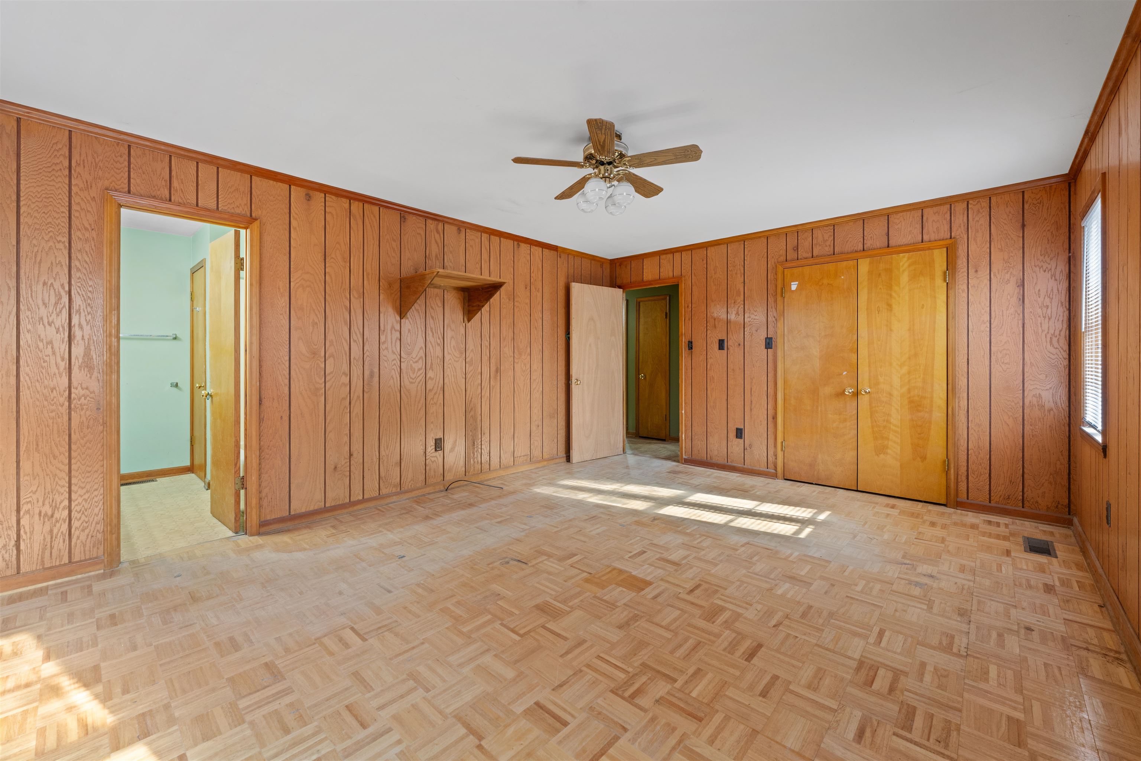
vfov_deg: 81.2
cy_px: 380
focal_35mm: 14
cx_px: 570
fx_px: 444
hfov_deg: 104.3
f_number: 7.1
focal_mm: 14
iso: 320
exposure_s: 1/4
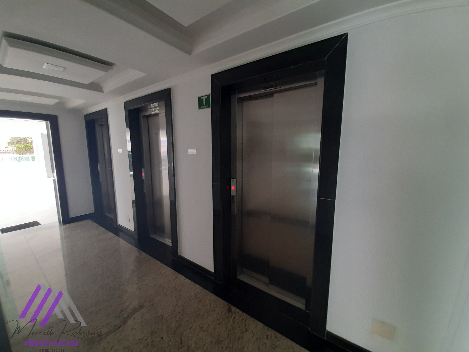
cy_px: 176
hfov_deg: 106.2
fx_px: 176
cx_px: 234
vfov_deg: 89.9
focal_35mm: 13
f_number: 2.2
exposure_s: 1/40
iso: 200
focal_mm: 1.42
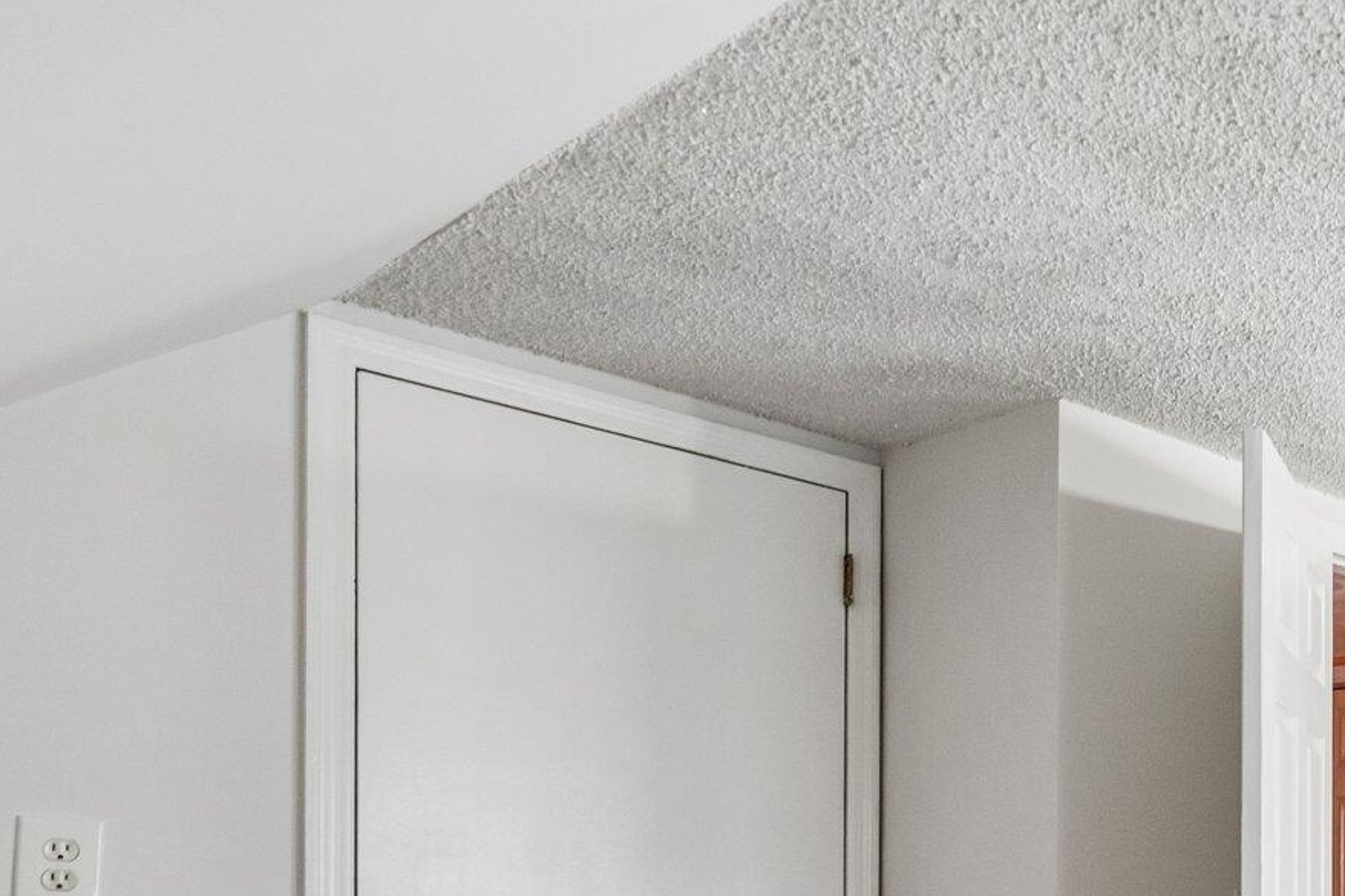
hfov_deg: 41.2
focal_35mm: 35
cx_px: 1540
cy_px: 799
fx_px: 1307
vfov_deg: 35.7
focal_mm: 15
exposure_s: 1/50
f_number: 7.1
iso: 1000
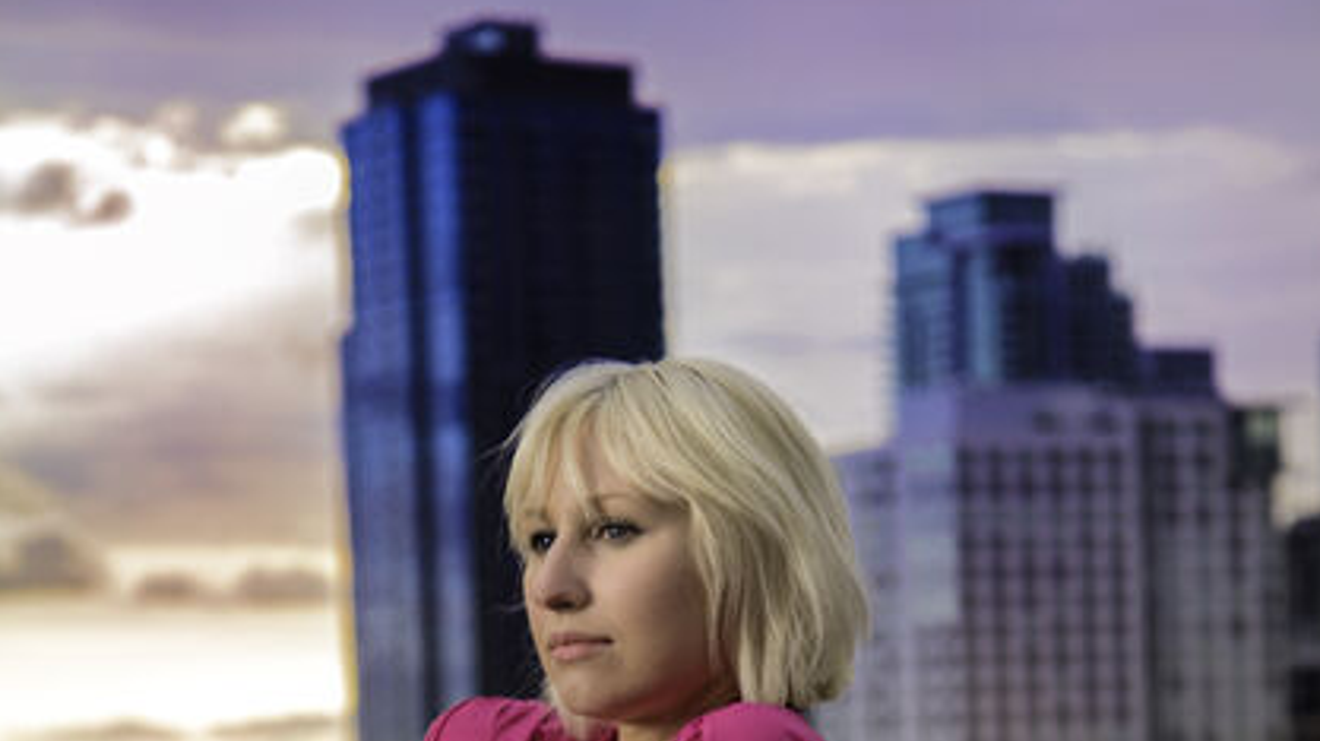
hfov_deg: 17.3
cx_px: 662
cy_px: 779
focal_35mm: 124
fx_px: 4338
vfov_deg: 9.7
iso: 125
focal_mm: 78
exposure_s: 1/160
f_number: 4.5
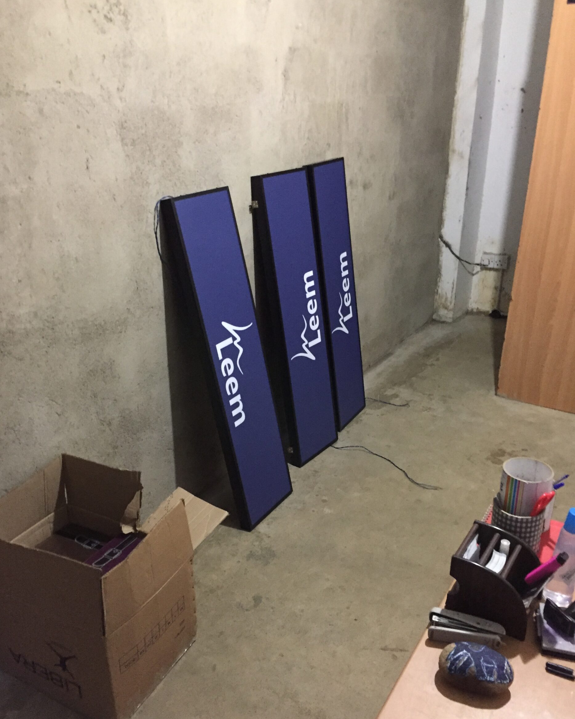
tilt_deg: -23.8
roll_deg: +1.5
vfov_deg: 57.1
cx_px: 281
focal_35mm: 31
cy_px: 387
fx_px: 660
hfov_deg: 47.1
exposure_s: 1/17
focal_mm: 4.15
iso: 320
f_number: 2.2
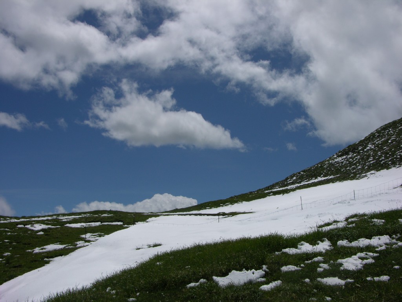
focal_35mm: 35
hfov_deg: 52.6
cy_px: 151
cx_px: 201
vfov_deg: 40.7
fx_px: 406
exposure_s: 1/727
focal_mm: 8.9
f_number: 8
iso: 50
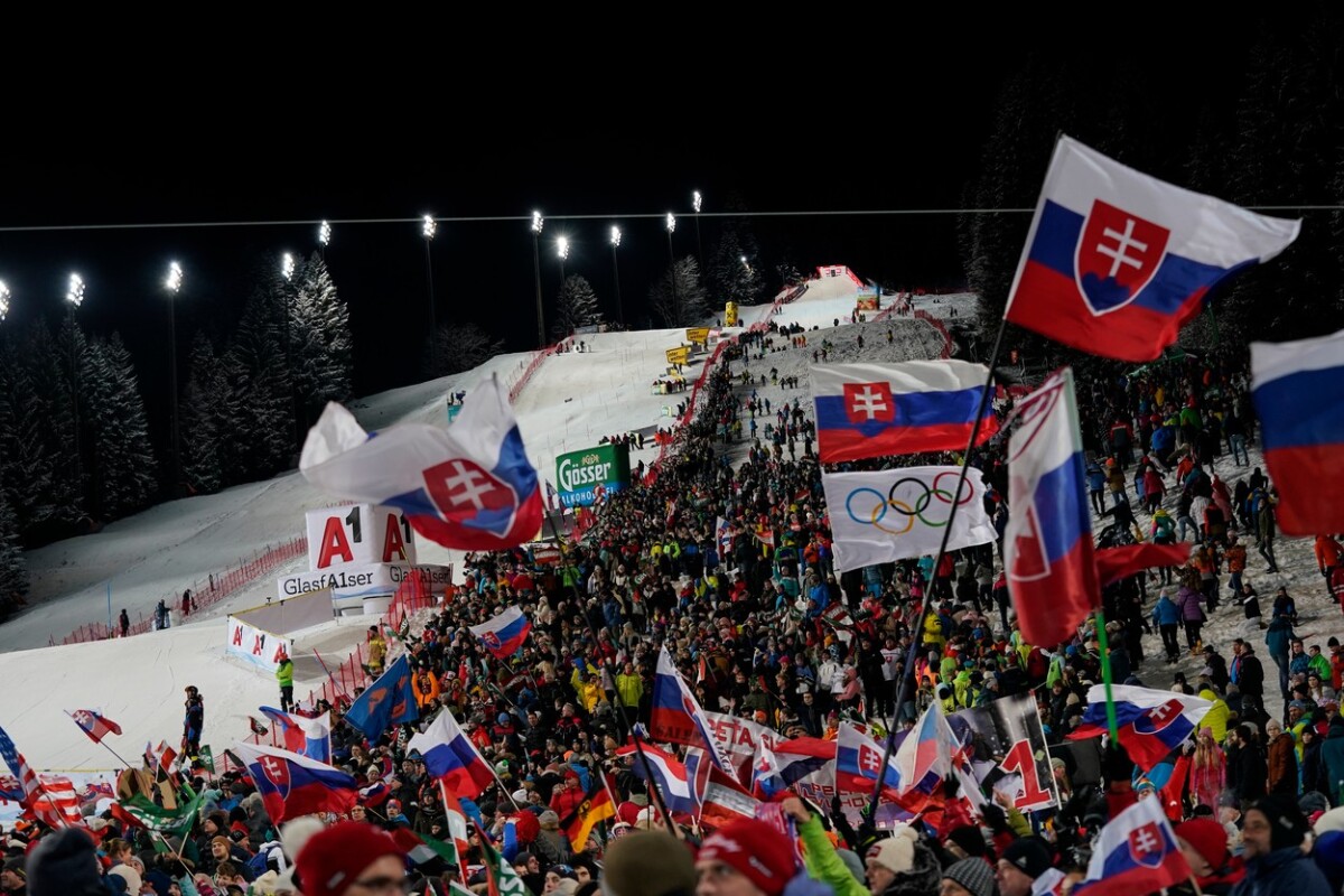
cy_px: 448
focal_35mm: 70
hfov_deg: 28.8
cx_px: 672
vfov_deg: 19.5
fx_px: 2613
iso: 1600
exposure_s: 1/1000
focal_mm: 70
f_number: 4
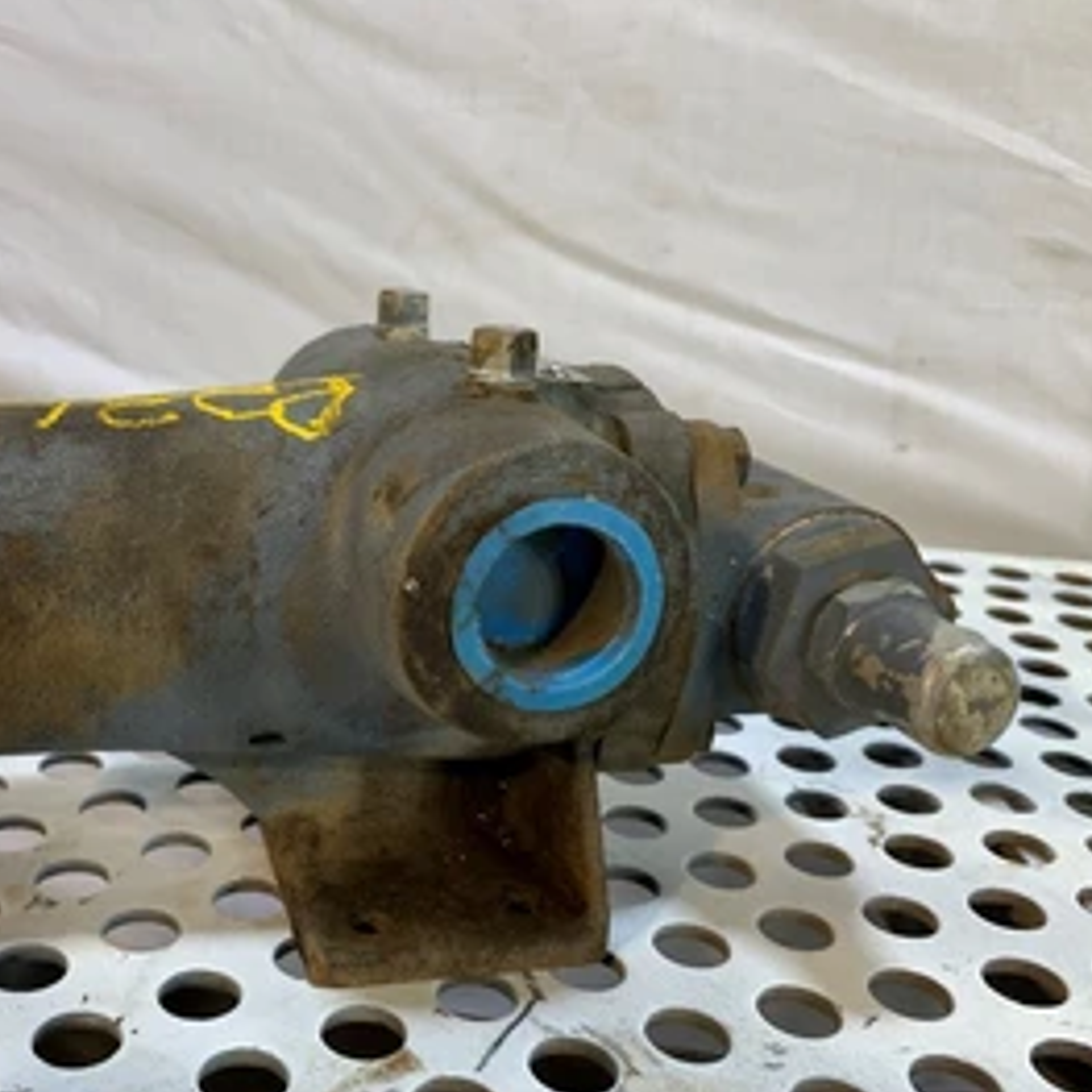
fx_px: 1249
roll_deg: -4.5
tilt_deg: -17.0
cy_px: 511
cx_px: 382
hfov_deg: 46.6
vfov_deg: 47.2
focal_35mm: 35
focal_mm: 4.25
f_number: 1.8
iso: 64
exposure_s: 1/120
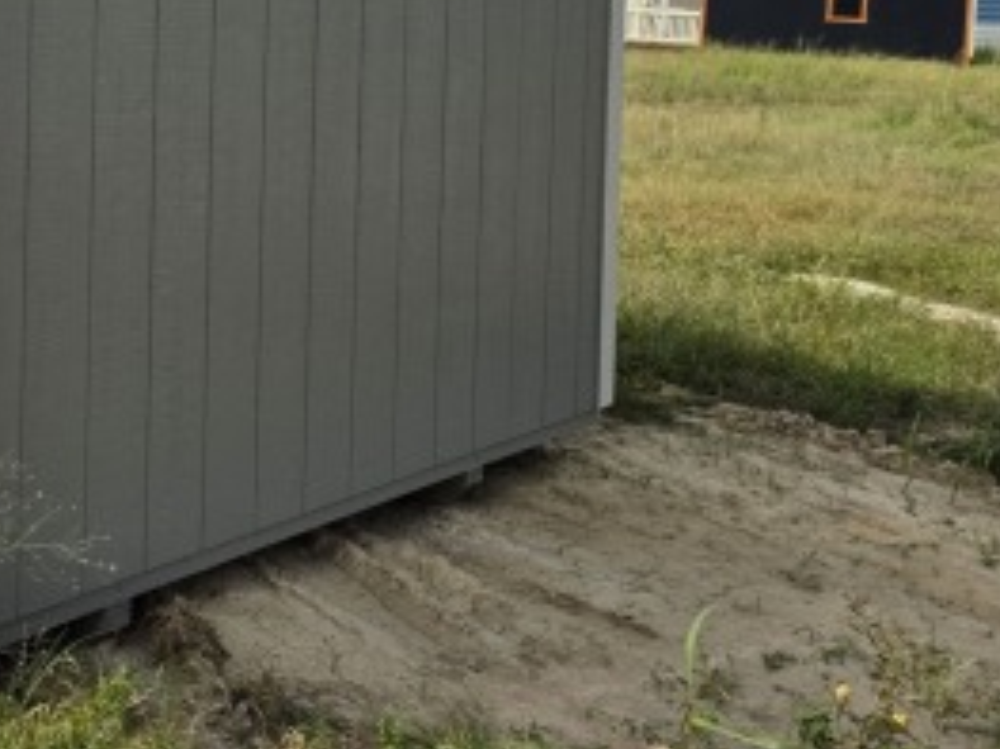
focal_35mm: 56
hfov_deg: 31.1
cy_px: -38
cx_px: -61
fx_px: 1617
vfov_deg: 24.6
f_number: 1.7
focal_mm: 6.3
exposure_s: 1/7944
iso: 50
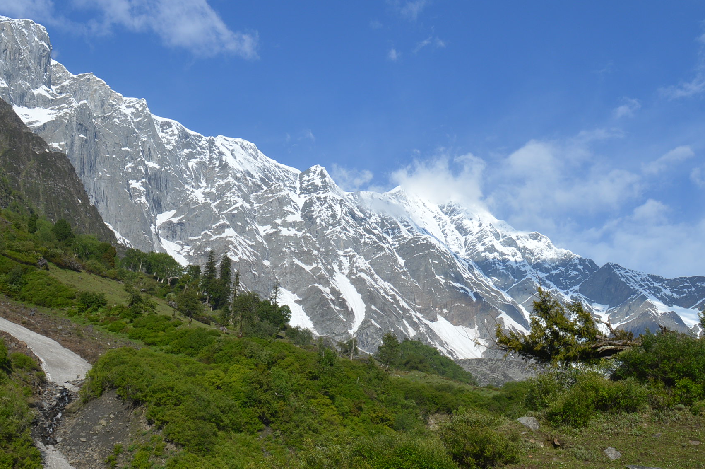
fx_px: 1037
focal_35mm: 53
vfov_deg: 25.2
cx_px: 321
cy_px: 346
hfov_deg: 37.5
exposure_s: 1/250
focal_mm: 20
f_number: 8
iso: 100
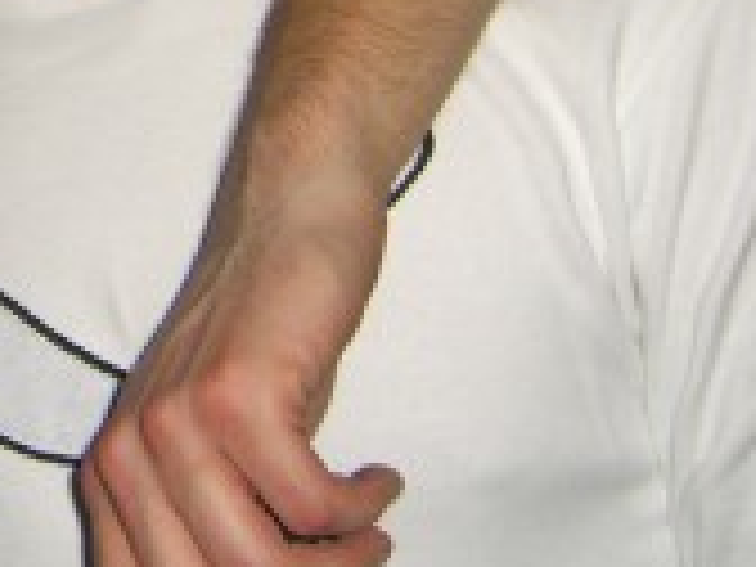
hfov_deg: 13.9
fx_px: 2970
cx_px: -234
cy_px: -261
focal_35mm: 136
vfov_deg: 10.6
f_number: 2.8
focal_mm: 7.9
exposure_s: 1/60
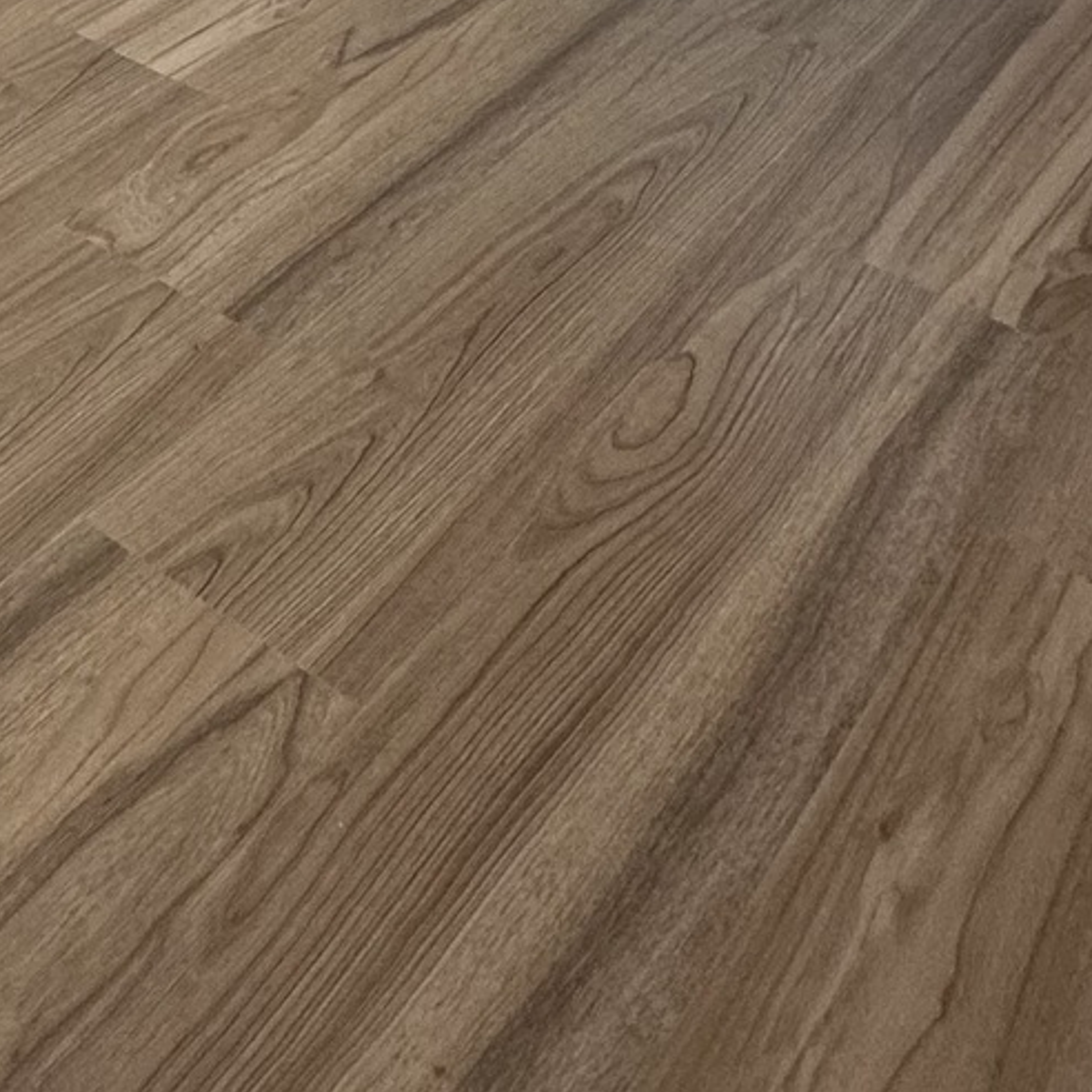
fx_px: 2070
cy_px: -646
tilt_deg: -10.9
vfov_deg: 22.7
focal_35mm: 58
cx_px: -517
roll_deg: -2.6
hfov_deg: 23.8
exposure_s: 1/120
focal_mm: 2.22
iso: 100
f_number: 2.2
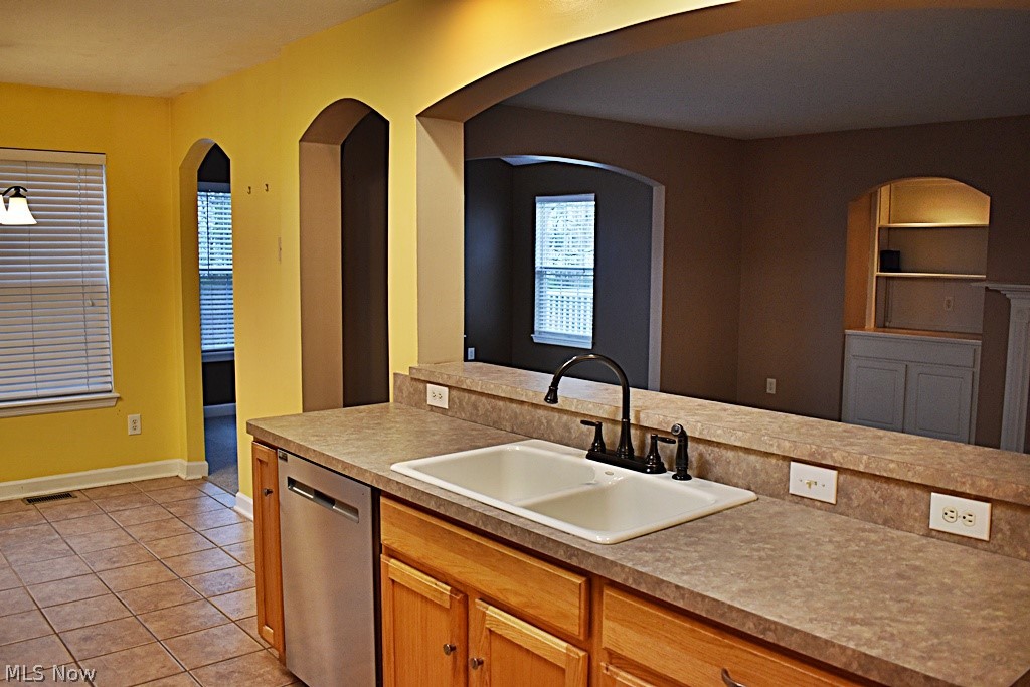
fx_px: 858
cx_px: 515
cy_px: 344
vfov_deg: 43.6
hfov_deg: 61.9
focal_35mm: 30
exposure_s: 1/125
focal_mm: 20
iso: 800
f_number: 3.8
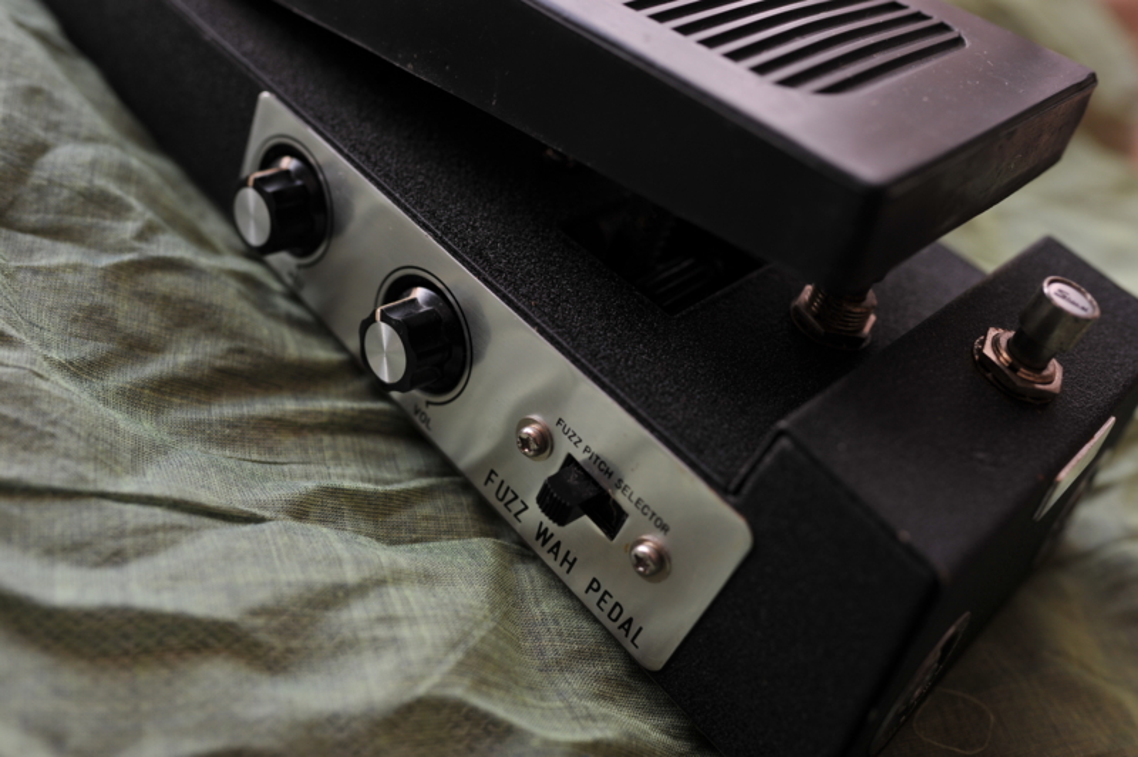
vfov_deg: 37.8
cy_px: 378
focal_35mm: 35
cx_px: 569
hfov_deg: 54.5
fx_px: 1105
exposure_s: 1/40
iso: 400
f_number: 5.6
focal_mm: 35
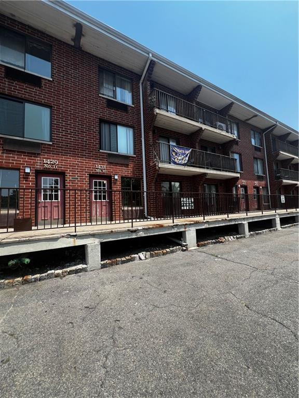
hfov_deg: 89.9
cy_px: 199
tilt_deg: +4.8
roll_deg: +3.8
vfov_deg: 106.2
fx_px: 150
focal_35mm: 13
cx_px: 150
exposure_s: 1/889
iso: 32
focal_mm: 1.57
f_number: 1.8
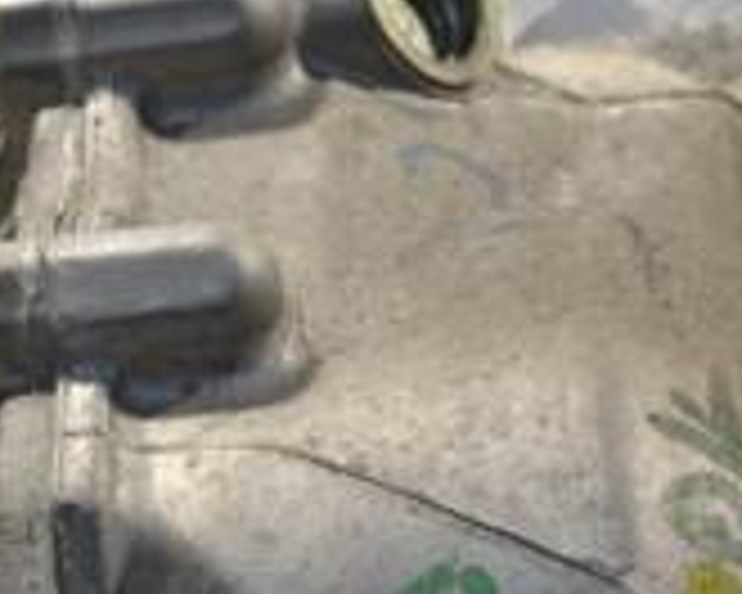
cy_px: 612
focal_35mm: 164
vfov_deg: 9.4
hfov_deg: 11.7
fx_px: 3601
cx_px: 148
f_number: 4.8
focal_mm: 32
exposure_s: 1/80
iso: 400
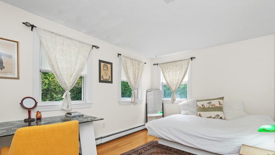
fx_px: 124
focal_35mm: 17
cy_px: 92
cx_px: 126
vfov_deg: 63.4
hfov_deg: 95.7
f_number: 5.6
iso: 250
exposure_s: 1/100
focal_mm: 14
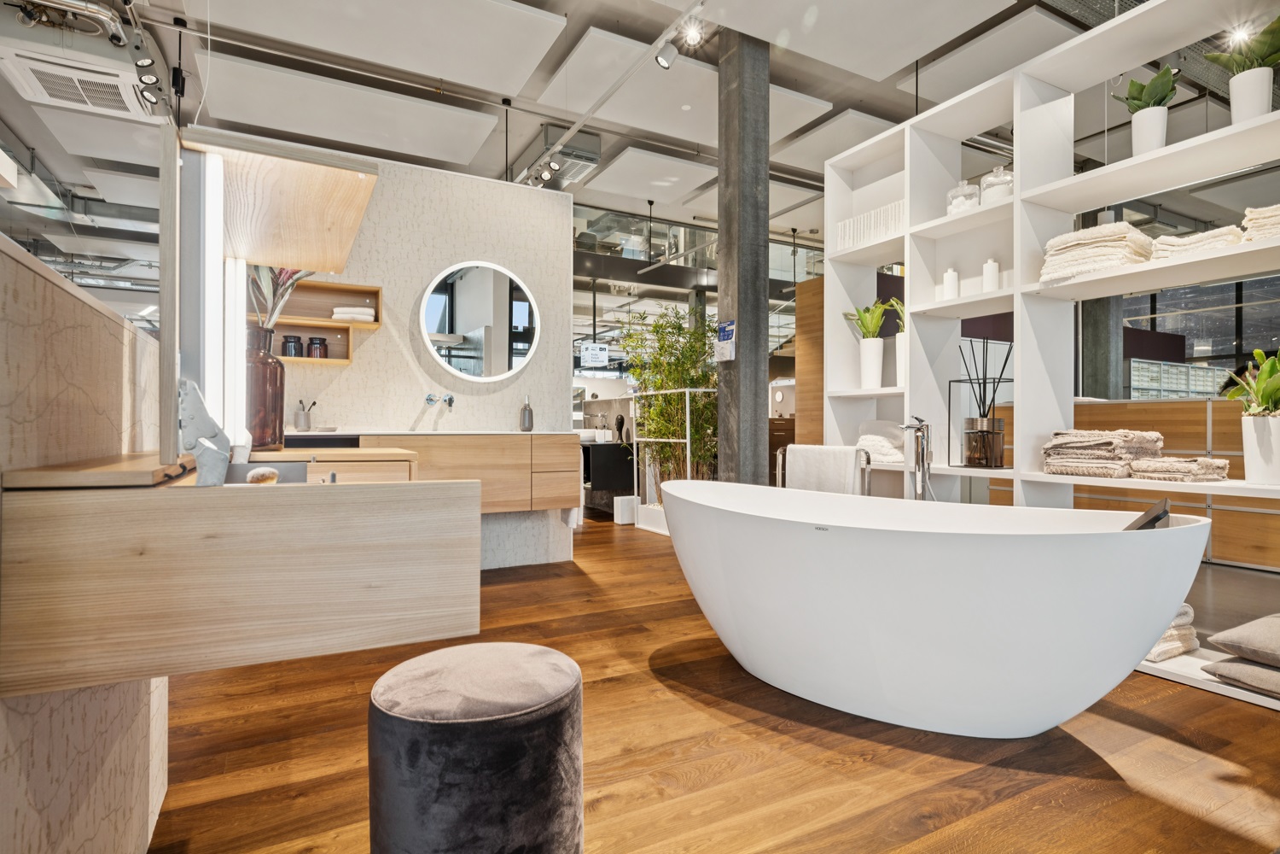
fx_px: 658
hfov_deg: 88.4
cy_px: 427
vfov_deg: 65.9
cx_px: 640
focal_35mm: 18
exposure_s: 1/3.33
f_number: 9
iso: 200
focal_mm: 18.5
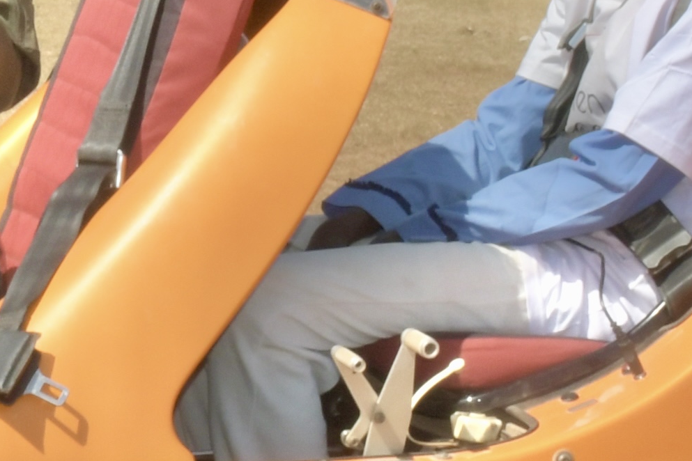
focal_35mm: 172
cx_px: 142
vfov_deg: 7.9
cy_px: -47
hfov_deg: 11.9
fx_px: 3306
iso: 280
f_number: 22
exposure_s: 1/250
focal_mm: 20
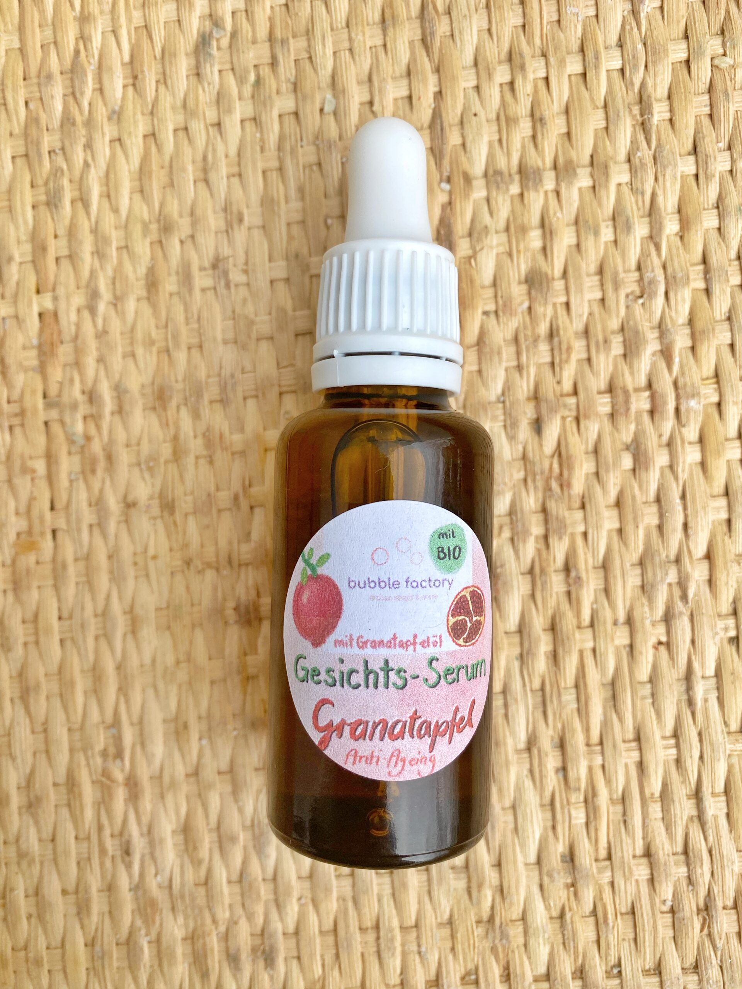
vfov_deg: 67.3
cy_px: 494
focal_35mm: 26
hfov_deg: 53.1
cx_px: 371
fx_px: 743
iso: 32
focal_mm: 4.25
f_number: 1.8
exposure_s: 1/827
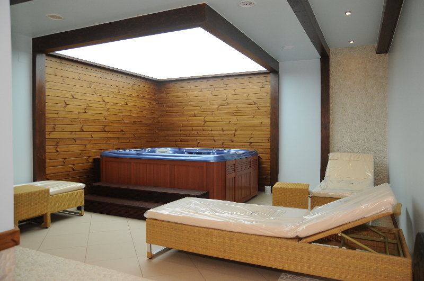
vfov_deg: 50.3
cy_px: 140
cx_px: 212
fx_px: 300
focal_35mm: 26
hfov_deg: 70.5
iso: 250
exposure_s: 1/50
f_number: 4
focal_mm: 17
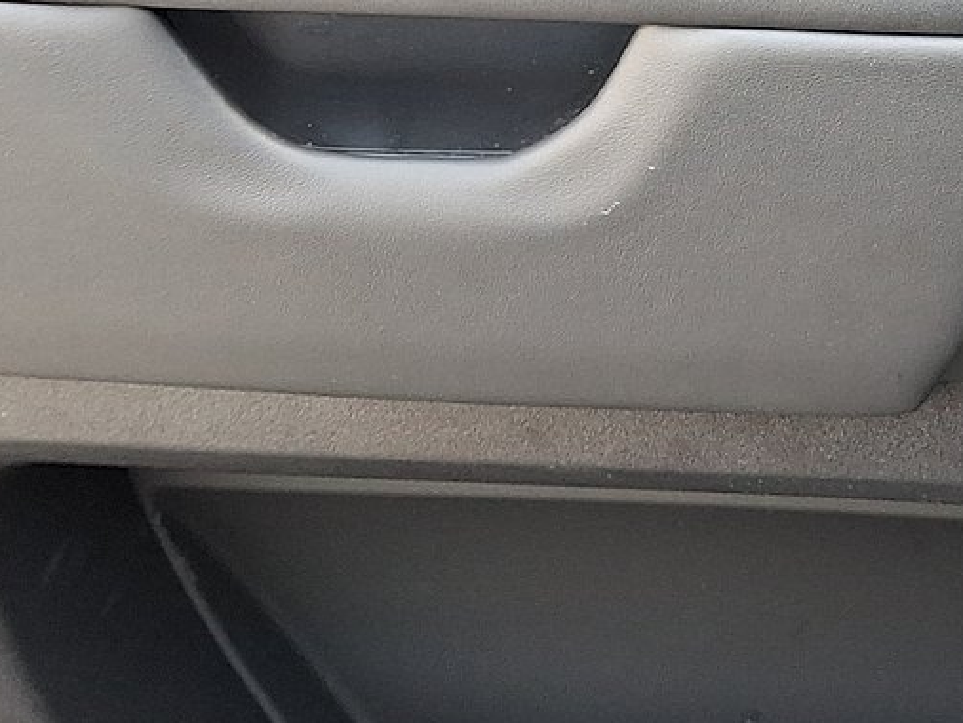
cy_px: -126
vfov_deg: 17.8
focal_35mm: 79
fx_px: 2199
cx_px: 992
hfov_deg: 23.5
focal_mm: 4.69
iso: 86
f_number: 1.8
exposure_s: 1/120
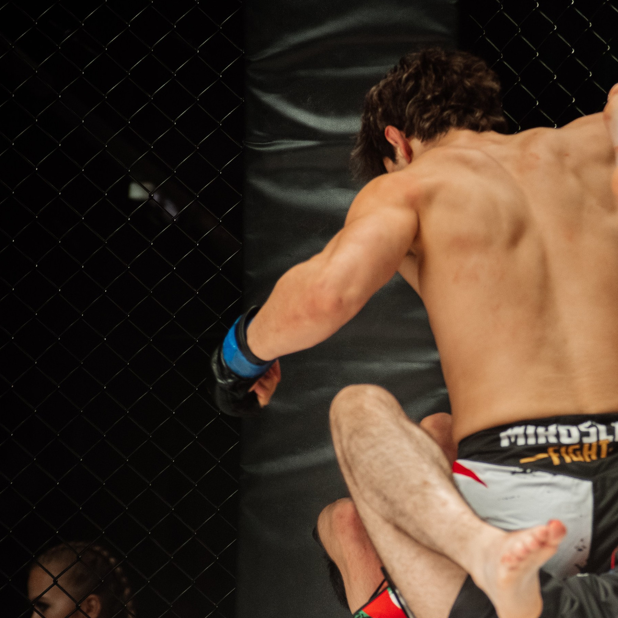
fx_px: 4524
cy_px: 398
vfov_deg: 7.8
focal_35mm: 224
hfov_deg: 7.8
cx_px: 518
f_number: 4
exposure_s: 1/640
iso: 2000
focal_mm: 135
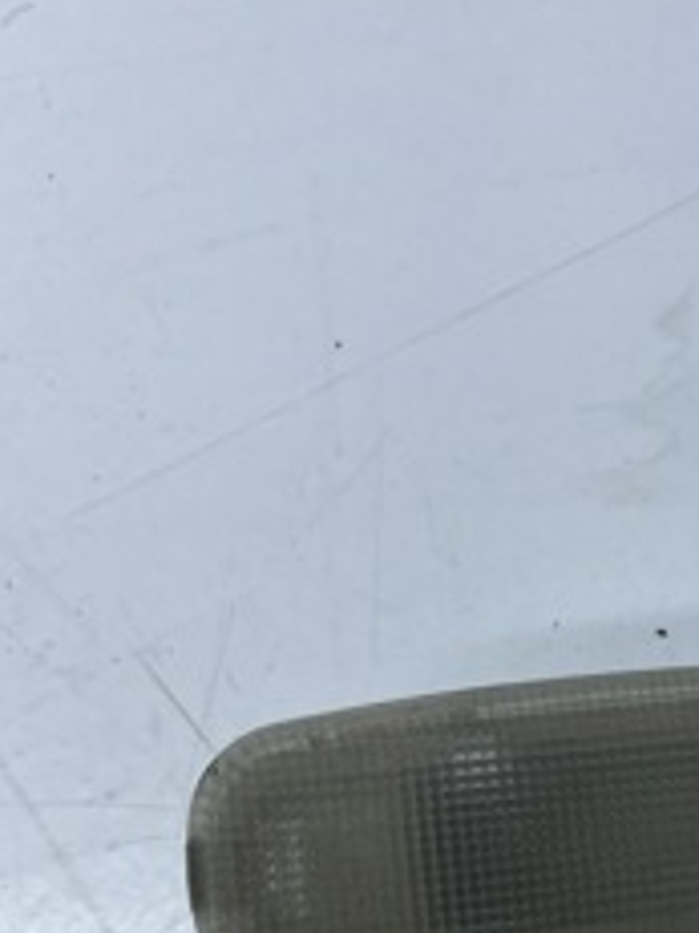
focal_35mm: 52
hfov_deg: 26.8
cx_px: 659
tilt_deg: -82.0
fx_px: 1401
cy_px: 820
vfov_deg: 35.0
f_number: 1.6
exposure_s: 1/540
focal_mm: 5.1
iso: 32
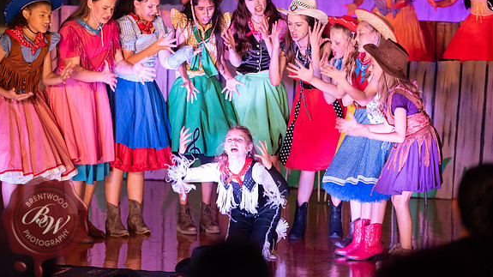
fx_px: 1934
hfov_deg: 14.5
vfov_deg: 8.2
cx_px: 247
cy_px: 114
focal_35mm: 148
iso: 560
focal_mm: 140
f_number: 2.8
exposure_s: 1/160
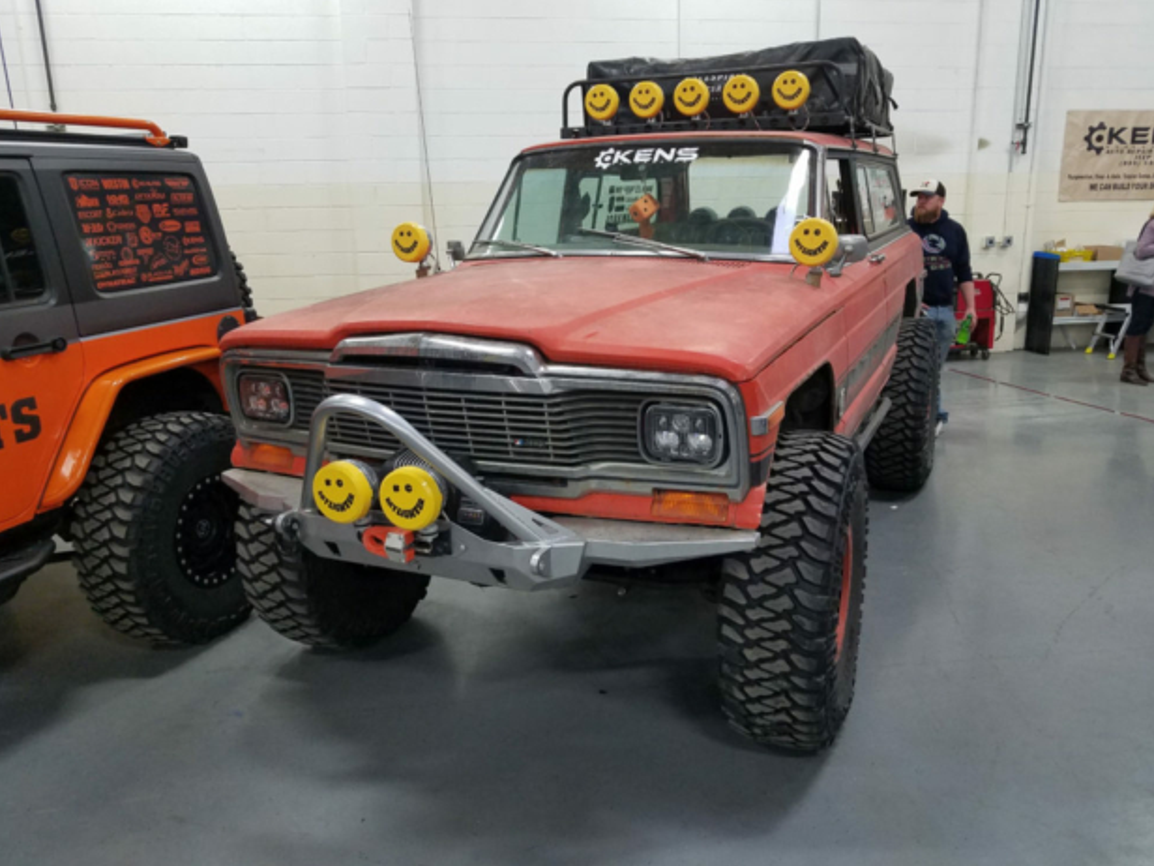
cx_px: 575
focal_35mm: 27
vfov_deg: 51.3
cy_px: 418
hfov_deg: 65.3
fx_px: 900
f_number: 1.7
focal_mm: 4.2
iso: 160
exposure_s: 1/60
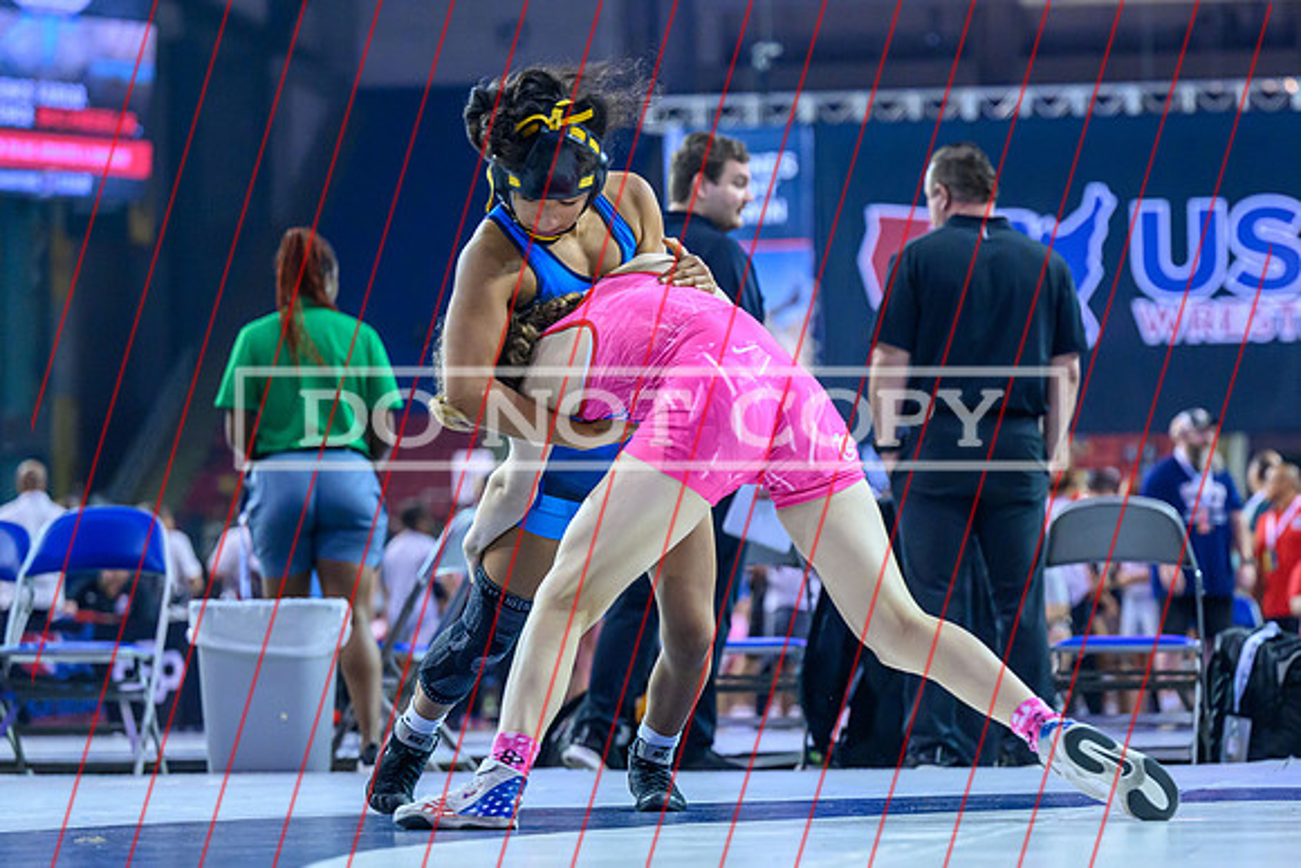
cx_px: 880
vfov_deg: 10.5
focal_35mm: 130
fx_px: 4703
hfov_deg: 15.7
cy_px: 499
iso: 2500
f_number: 2.8
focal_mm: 85
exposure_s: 1/800
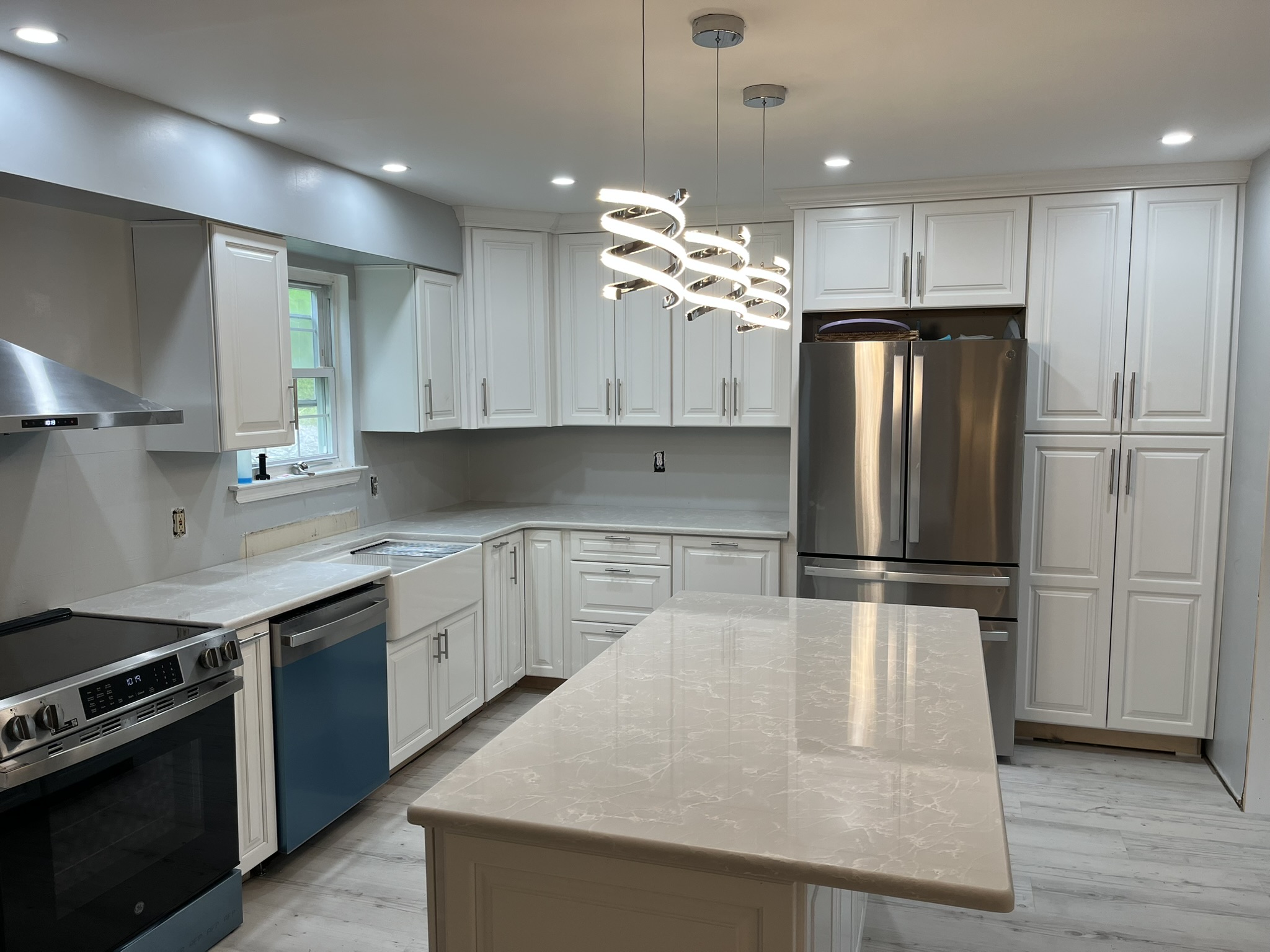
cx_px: 635
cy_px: 476
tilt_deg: -7.8
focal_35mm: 26
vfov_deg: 53.1
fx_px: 954
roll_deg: +0.3
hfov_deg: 67.3
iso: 64
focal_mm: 5.1
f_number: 1.6
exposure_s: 1/120
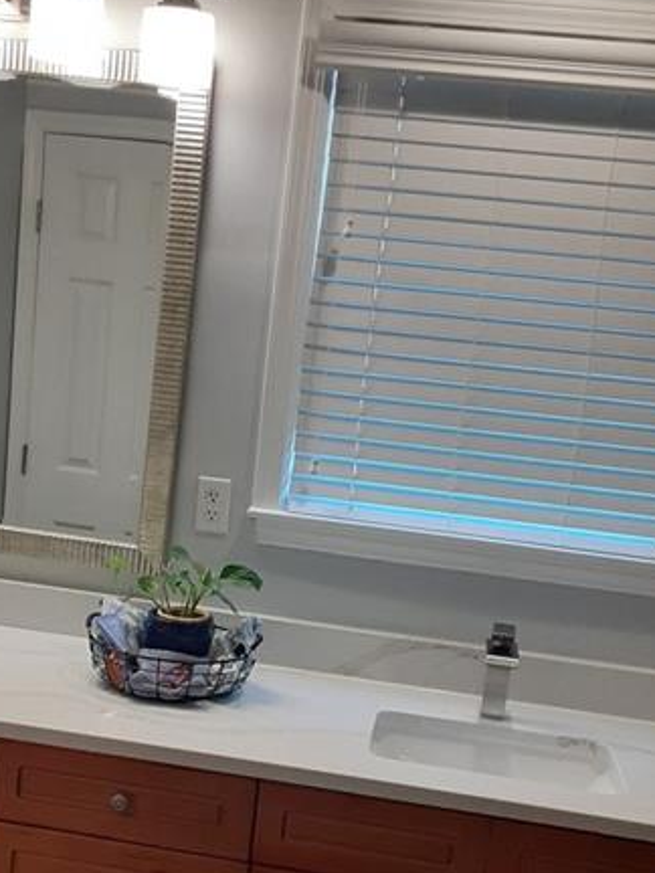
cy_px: 584
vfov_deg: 39.2
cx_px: 263
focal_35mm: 48
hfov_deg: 30.2
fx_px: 1211
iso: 100
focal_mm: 2.91
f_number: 1.9
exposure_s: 1/60
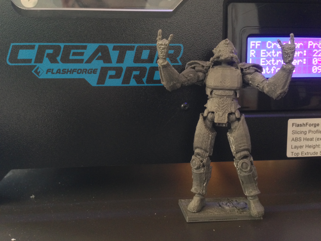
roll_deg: +1.3
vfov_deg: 42.9
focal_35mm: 33
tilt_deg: -5.2
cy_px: 120
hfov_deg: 55.4
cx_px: 160
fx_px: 306
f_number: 2.4
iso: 250
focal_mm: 4.12
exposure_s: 1/20
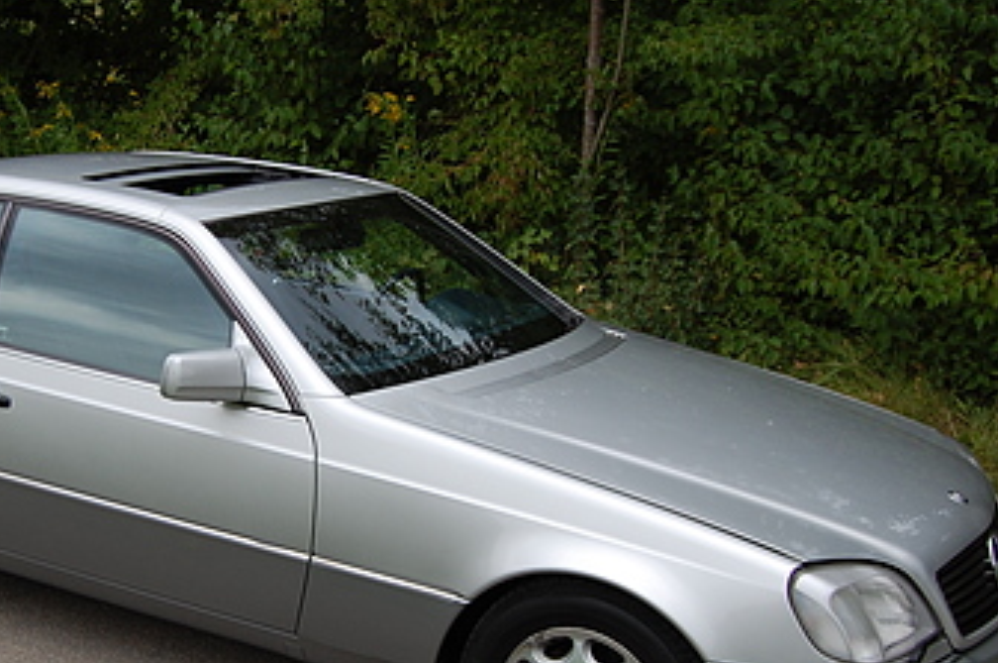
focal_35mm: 59
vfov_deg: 22.9
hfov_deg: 33.2
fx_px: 1633
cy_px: 382
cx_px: 226
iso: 200
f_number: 6.3
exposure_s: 1/160
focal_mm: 22
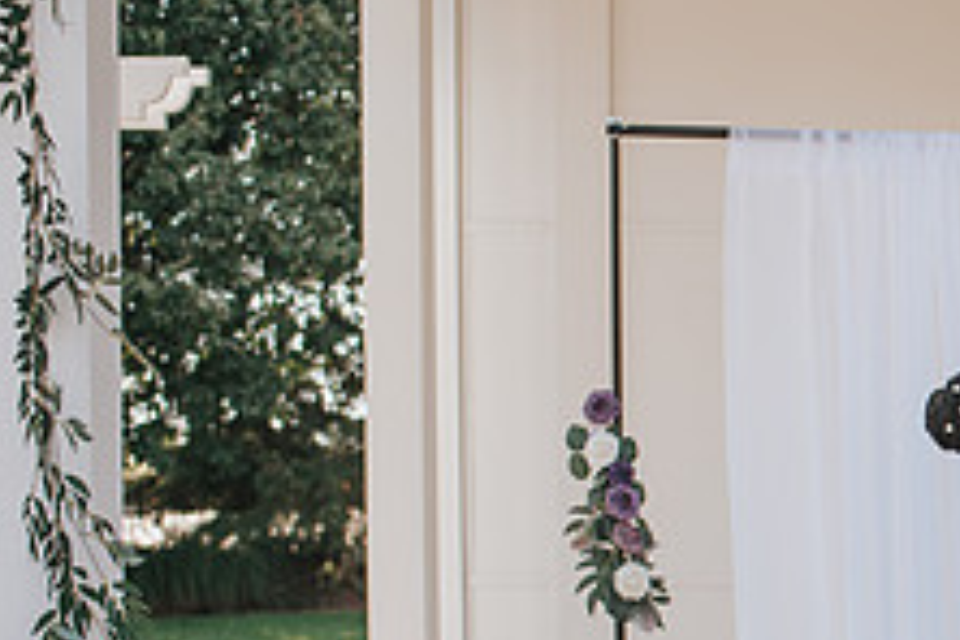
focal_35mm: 105
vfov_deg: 12.9
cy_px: 612
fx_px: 2800
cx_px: 1182
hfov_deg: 18.4
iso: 100
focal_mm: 35
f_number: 2.8
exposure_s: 1/1250
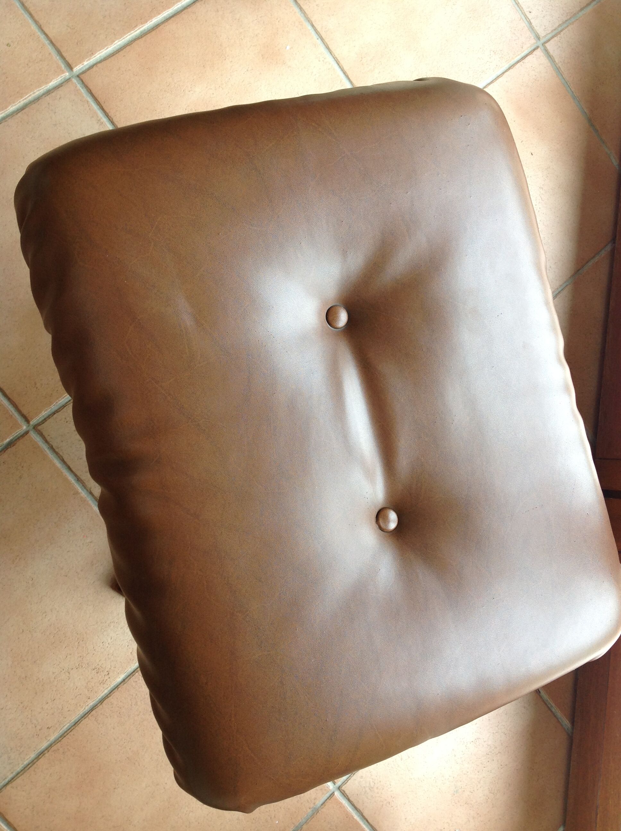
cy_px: 416
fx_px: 839
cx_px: 310
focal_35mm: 35
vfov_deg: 52.7
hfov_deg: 40.6
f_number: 2.4
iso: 50
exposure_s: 1/40
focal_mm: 4.28
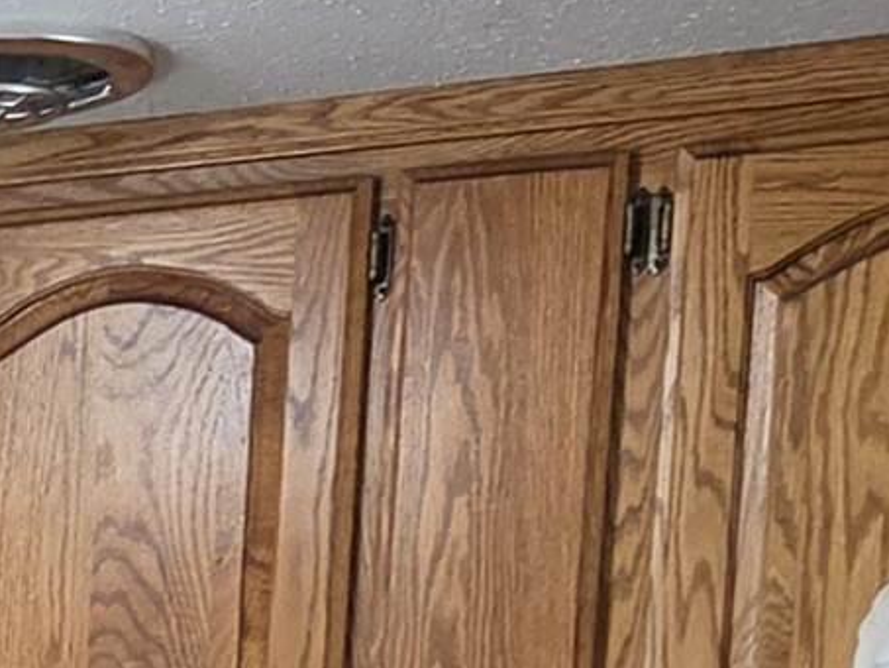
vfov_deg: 8.7
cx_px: -1024
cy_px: 1550
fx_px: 4007
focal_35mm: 156
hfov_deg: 11.2
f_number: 1.8
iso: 320
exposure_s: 1/120
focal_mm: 5.4
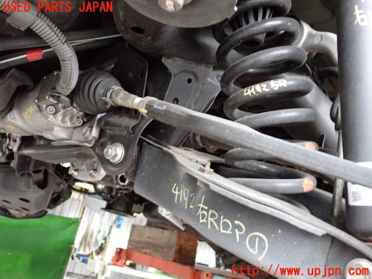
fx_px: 408
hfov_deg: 49.0
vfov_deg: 37.7
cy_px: 140
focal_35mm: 38
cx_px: 186
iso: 800
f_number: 2.7
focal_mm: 6.83
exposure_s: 1/25
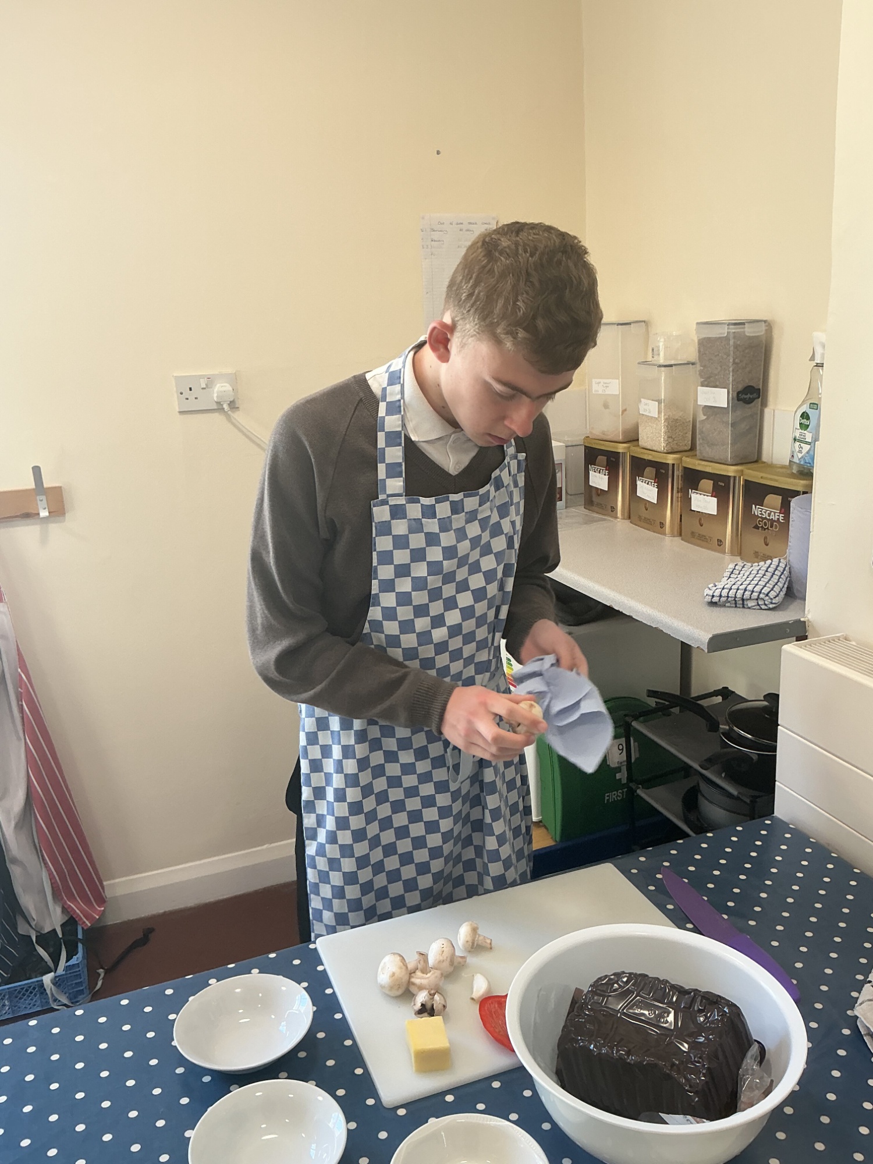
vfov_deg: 61.7
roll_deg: +2.1
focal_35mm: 29
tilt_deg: -15.9
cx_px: 436
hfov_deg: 48.2
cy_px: 582
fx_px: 975
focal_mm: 3
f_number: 1.8
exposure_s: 1/50
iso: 40
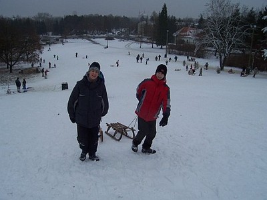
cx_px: 134
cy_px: 100
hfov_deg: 54.0
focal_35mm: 34
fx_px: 262
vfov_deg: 41.8
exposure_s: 1/180
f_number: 5.6
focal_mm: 5.6
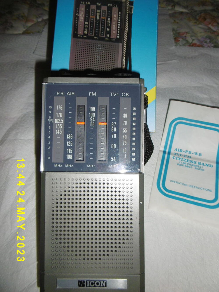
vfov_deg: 71.6
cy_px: 146
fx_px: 202
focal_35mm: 24
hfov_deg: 56.8
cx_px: 110
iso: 100
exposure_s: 1/80
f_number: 7.8
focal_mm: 4.3
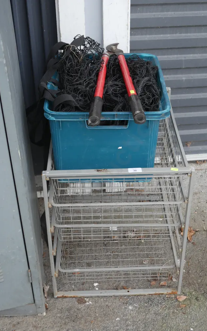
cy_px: 168
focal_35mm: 54
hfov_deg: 24.0
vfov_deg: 37.5
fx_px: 487
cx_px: 115
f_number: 5.3
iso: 200
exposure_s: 1/100
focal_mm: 25
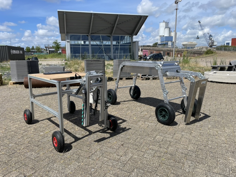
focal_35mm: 26
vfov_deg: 53.1
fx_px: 177
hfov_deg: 67.3
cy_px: 88
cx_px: 118
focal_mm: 4.2
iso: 32
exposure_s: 1/4292
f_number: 1.6
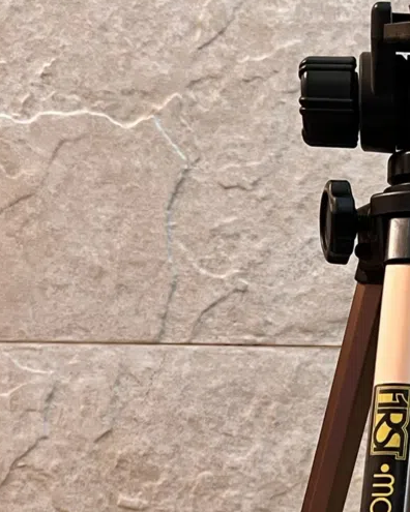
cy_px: 593
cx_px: 482
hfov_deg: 20.5
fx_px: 1062
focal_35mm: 70
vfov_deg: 24.8
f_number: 1.5
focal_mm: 5.7
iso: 500
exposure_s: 1/33
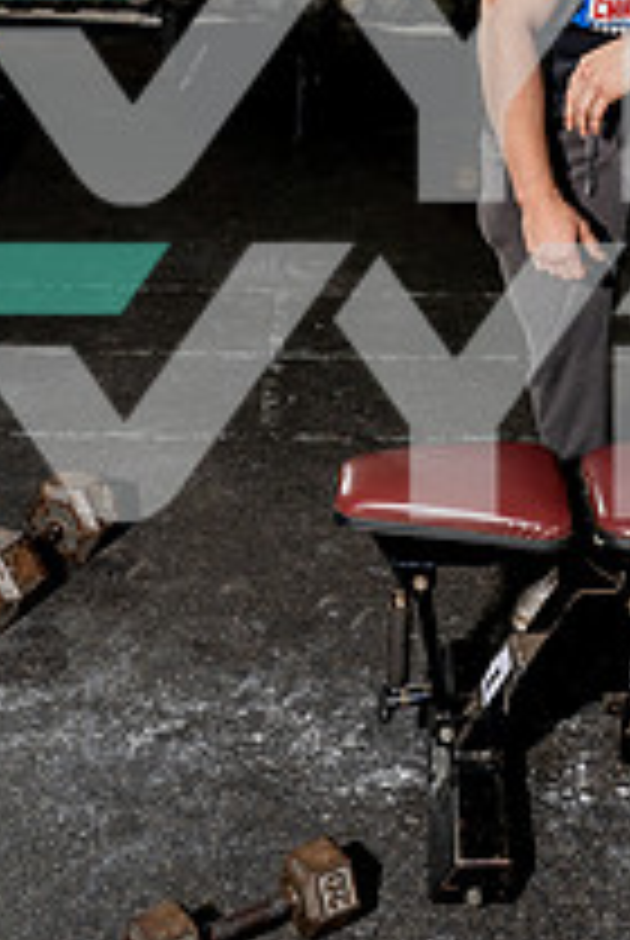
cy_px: 67
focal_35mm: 58
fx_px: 1517
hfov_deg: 22.8
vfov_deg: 32.5
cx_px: 572
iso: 200
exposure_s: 1/250
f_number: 11
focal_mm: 27
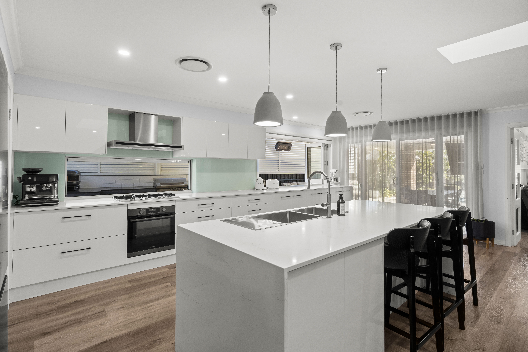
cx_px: 264
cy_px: 176
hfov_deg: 93.3
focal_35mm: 17
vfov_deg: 70.4
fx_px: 249
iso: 400
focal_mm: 17
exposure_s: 1/6
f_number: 8
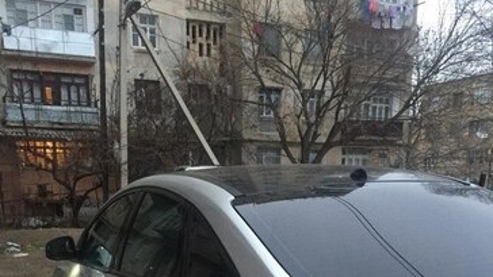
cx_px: 242
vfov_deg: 25.2
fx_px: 562
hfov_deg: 47.3
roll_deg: -0.2
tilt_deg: -14.3
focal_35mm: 43
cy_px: 324
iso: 250
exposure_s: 1/25
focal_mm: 4.15
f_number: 2.2
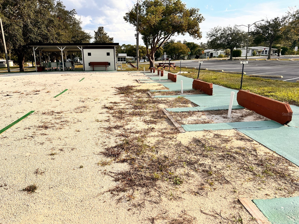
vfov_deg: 51.4
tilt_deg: -15.1
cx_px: 145
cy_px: 114
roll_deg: +0.7
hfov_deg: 65.3
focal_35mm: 27
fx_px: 233
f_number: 1.5
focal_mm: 5.7
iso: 50
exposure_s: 1/2994
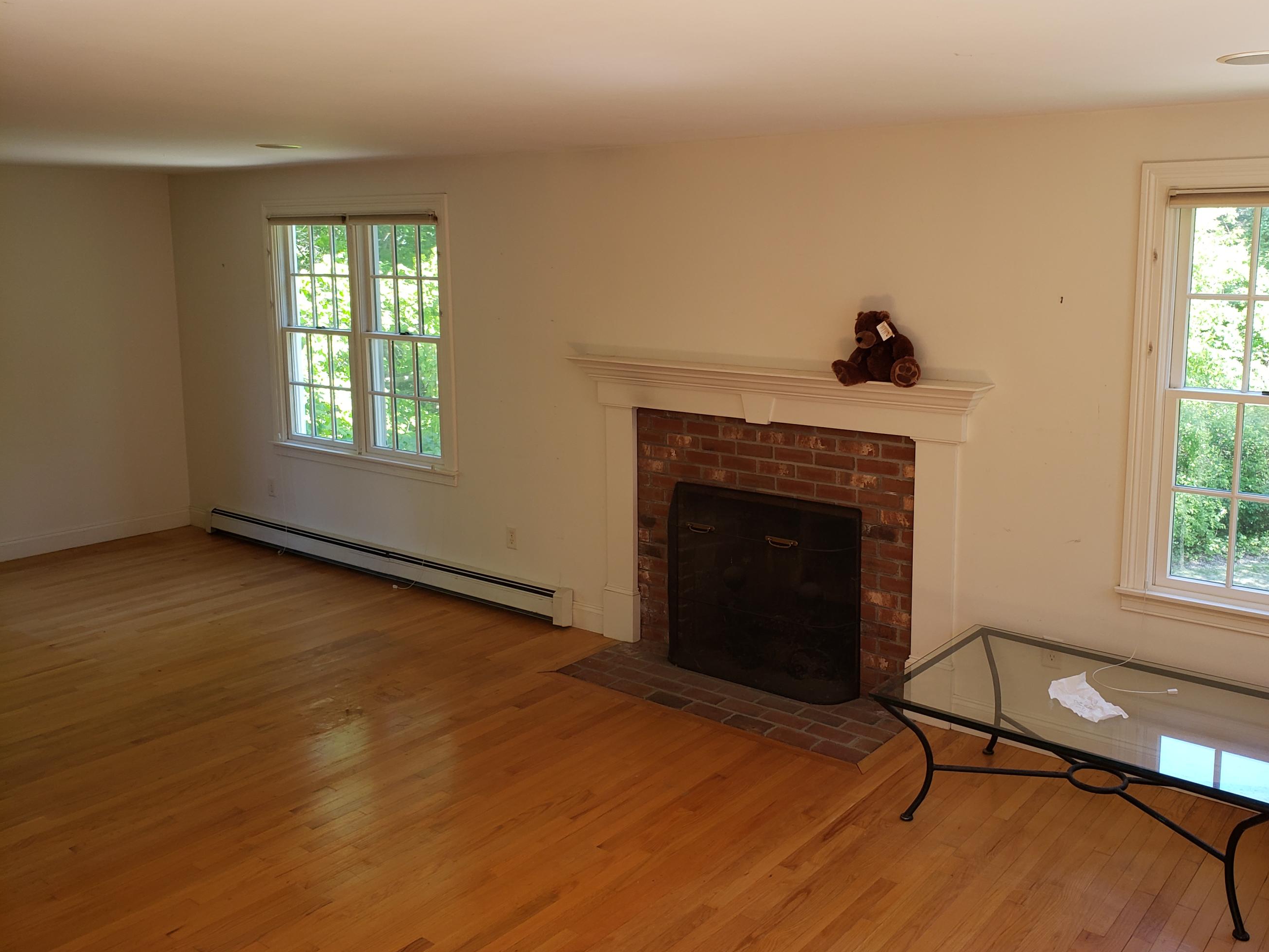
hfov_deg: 59.7
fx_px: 1100
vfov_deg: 46.7
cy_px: 420
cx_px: 731
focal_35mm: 30
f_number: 2.4
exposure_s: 1/60
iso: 80
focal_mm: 4.3
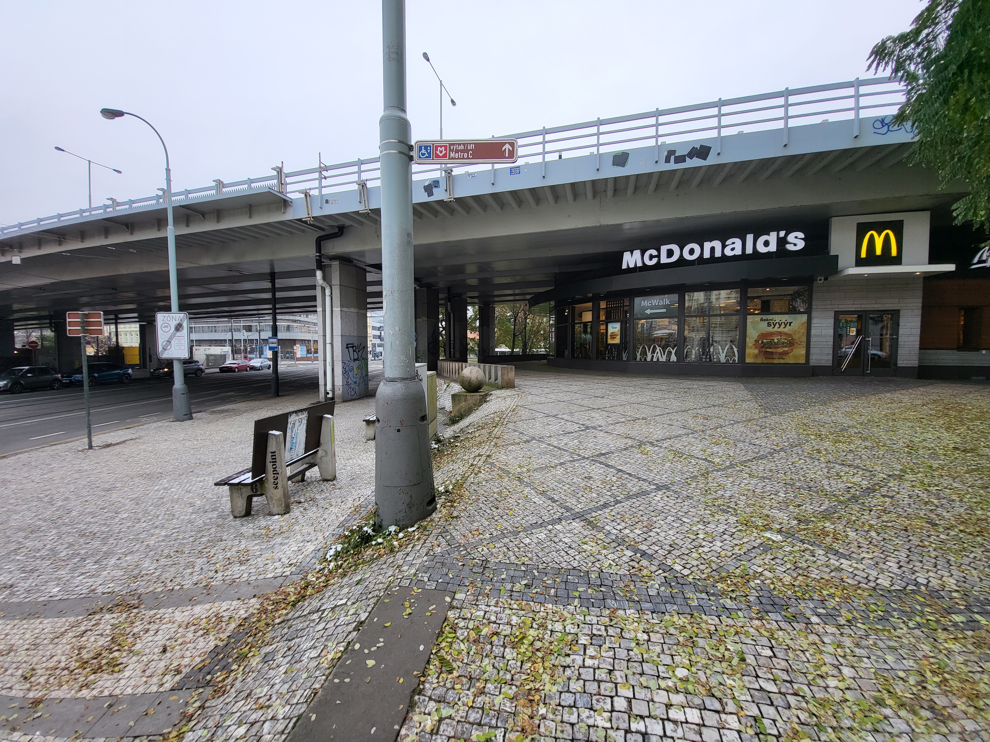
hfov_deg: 106.2
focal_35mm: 13
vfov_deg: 89.9
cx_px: 495
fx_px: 372
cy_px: 371
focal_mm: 1.74
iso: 32
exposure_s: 1/154
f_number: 2.2
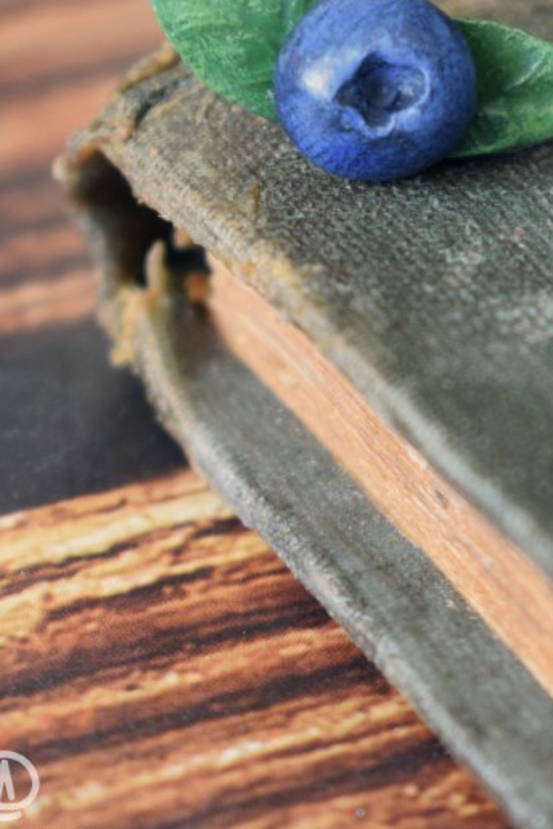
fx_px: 4242
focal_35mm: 184
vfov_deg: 11.1
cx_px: 497
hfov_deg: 7.4
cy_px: 104
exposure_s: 1/60
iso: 1000
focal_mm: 55
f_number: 5.6
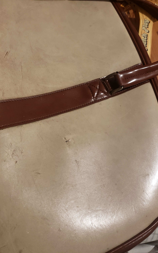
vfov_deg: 52.0
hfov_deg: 34.4
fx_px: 255
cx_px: 65
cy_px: 90
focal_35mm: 37
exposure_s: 1/17
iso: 250
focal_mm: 4.3
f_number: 1.5
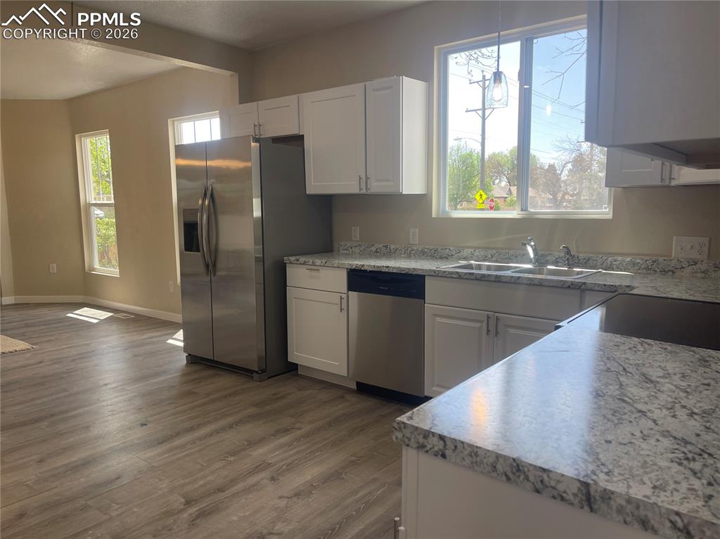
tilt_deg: -7.1
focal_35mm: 25
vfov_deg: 54.8
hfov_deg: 69.4
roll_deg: +0.5
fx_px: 520
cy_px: 270
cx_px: 360
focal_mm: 5.1
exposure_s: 1/173
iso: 32
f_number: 1.6
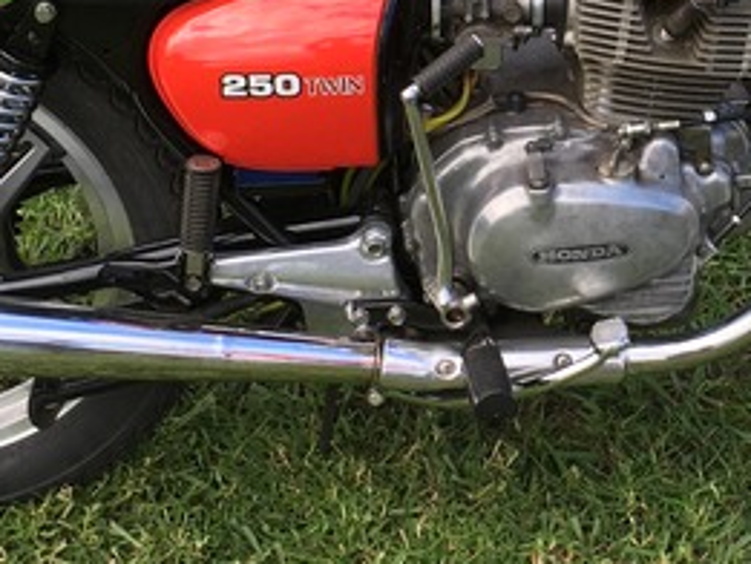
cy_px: 118
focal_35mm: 89
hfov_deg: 21.7
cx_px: 613
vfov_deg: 16.5
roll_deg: +0.3
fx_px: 1932
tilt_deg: -32.9
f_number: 2.2
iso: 25
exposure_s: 1/191
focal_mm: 4.15
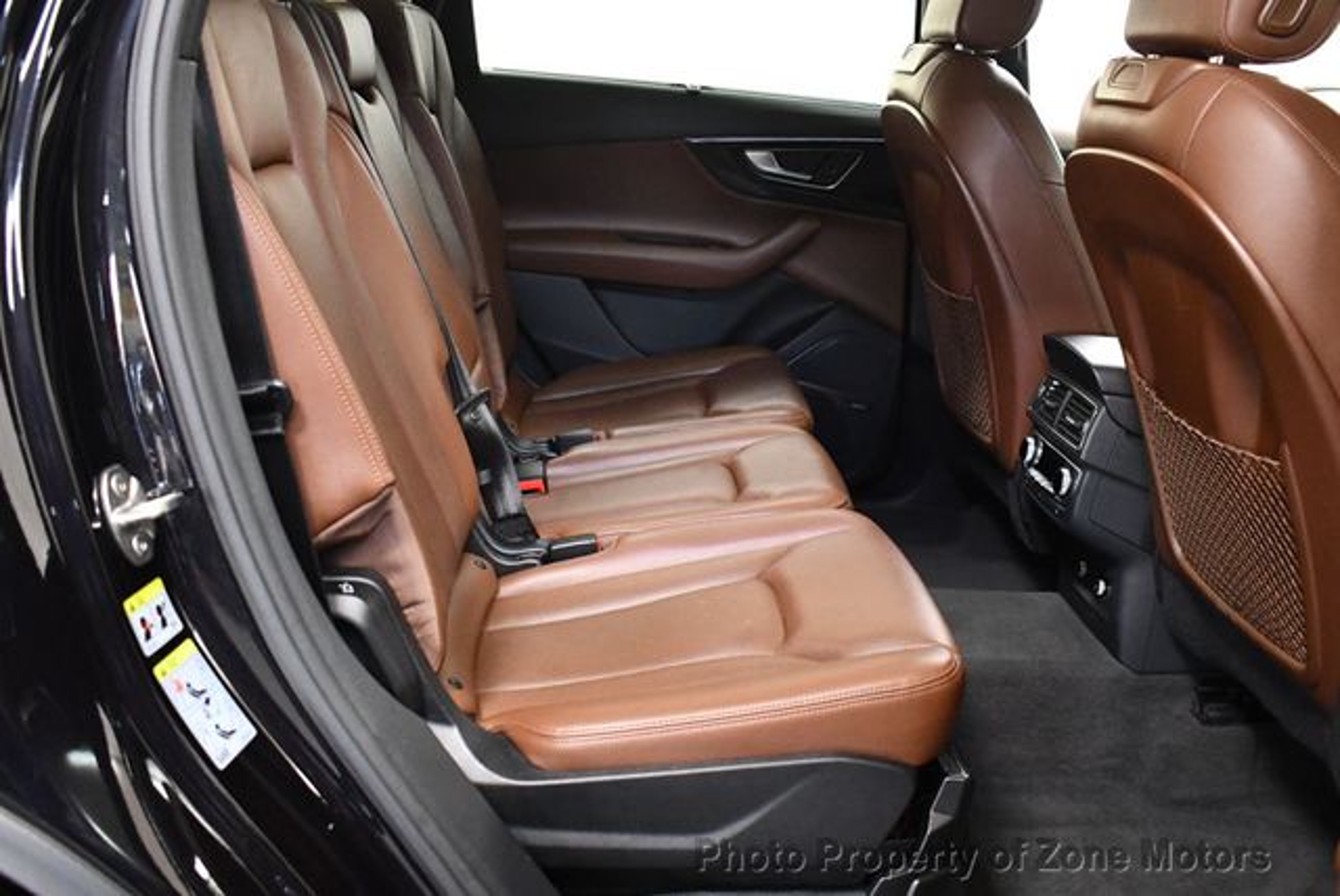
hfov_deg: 53.1
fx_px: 1341
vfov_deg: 36.9
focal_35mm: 36
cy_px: 448
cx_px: 670
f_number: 3.5
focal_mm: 18
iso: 3200
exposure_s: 1/60
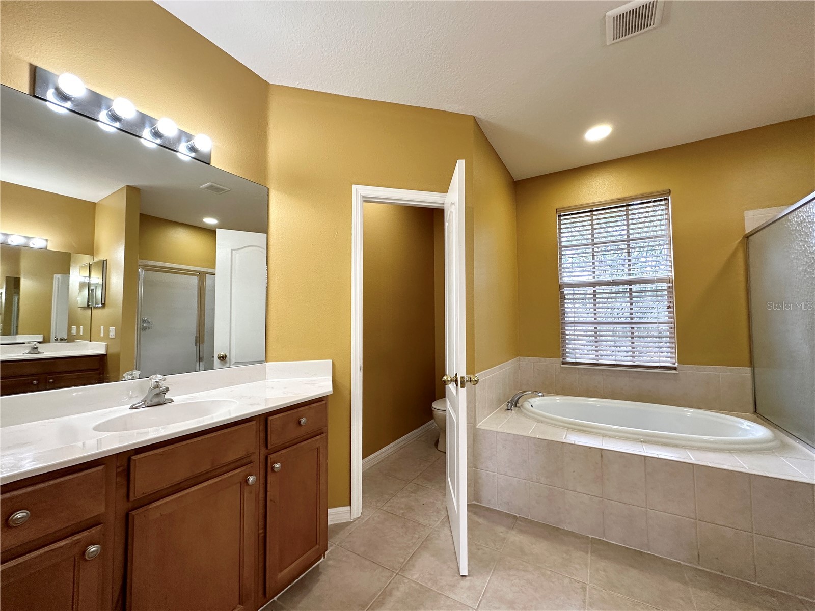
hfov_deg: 102.1
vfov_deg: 85.7
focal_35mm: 14
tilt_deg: +2.7
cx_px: 408
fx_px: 330
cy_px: 306
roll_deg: -0.3
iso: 160
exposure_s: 1/120
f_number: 2.2
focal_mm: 2.22
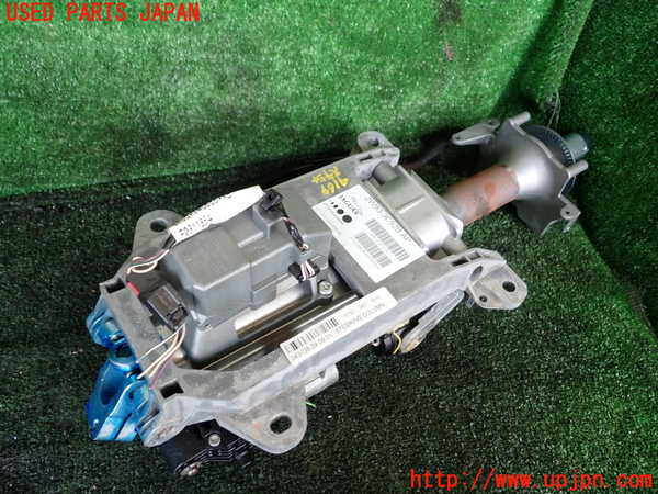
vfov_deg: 46.8
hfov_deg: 60.0
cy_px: 247
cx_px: 329
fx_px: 570
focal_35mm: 30
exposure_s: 1/60
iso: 160
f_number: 2.3
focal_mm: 5.4
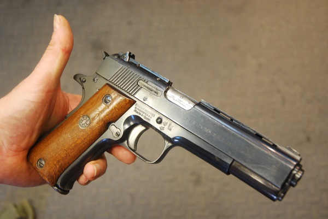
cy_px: 110
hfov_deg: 42.3
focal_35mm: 46
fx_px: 424
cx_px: 164
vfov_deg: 29.0
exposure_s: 1/30
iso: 640
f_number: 4
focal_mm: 31
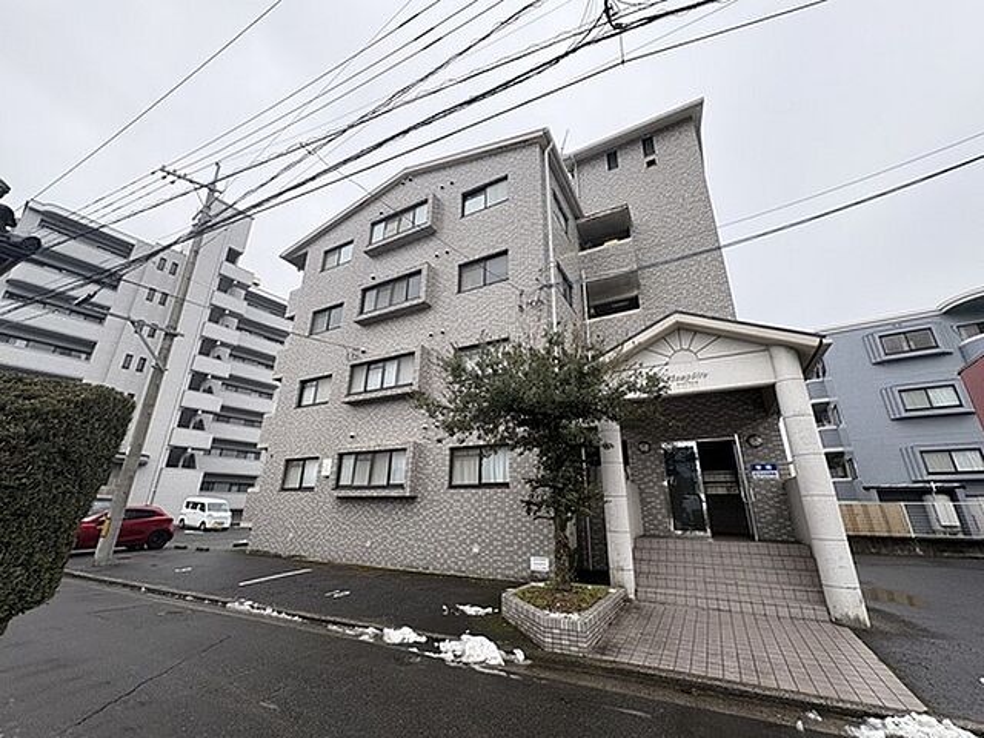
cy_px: 369
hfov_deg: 102.1
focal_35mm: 14
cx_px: 492
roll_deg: -0.4
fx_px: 398
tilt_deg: +19.4
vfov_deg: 85.7
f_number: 2.2
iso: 64
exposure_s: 1/131
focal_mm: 2.22
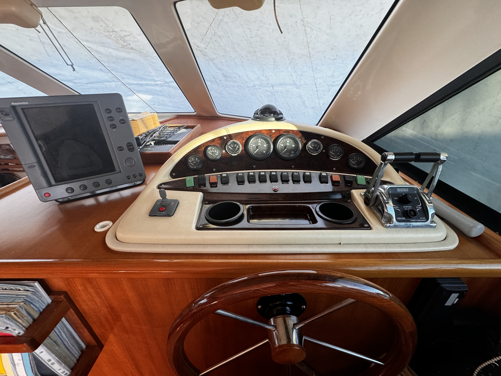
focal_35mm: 14
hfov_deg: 102.1
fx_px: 203
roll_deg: +2.2
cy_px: 188
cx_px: 250
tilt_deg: -26.9
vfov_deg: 85.7
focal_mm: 2.22
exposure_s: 1/79
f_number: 2.2
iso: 320
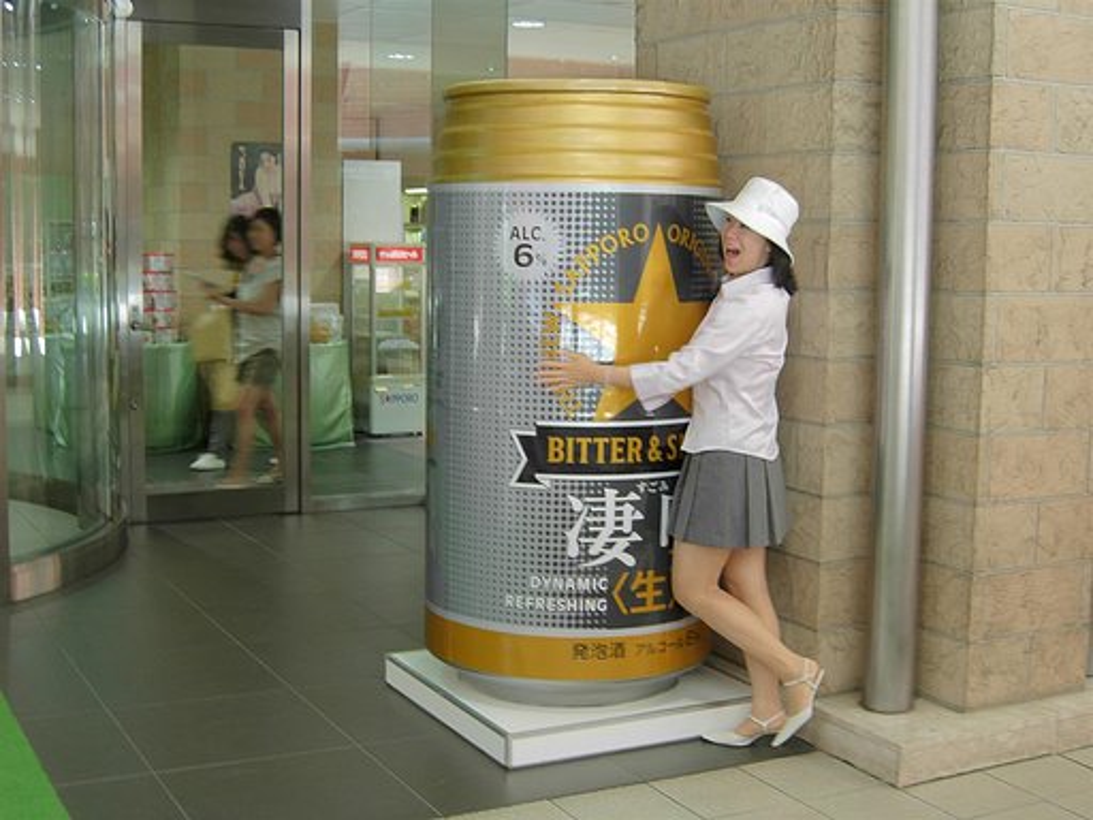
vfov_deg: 30.3
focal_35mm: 48
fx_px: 1516
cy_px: 410
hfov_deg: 39.7
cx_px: 546
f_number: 3.1
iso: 50
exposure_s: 1/15.1
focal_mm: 10.1
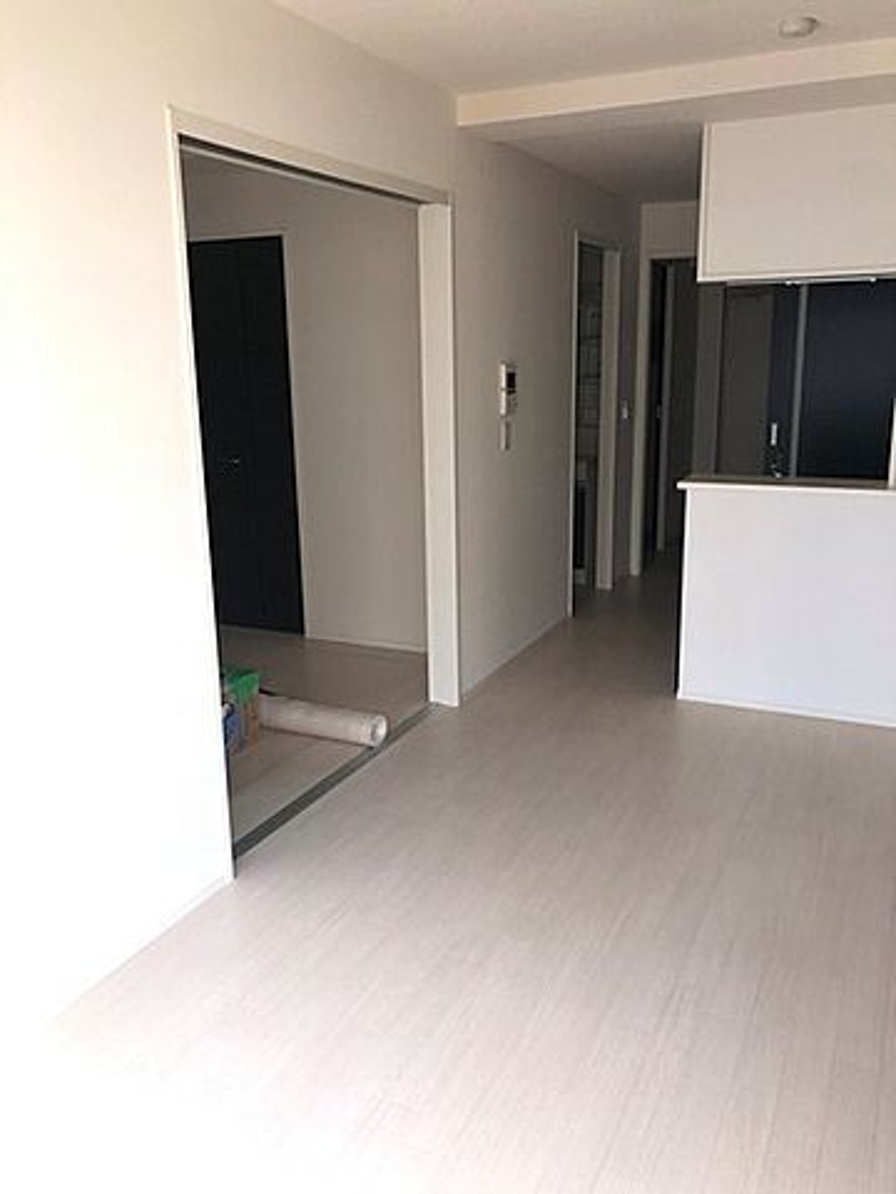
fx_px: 966
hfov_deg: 49.7
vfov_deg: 63.4
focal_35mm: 28
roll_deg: +1.6
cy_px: 597
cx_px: 448
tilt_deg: -13.2
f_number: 1.8
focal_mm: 4
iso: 25
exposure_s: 1/120
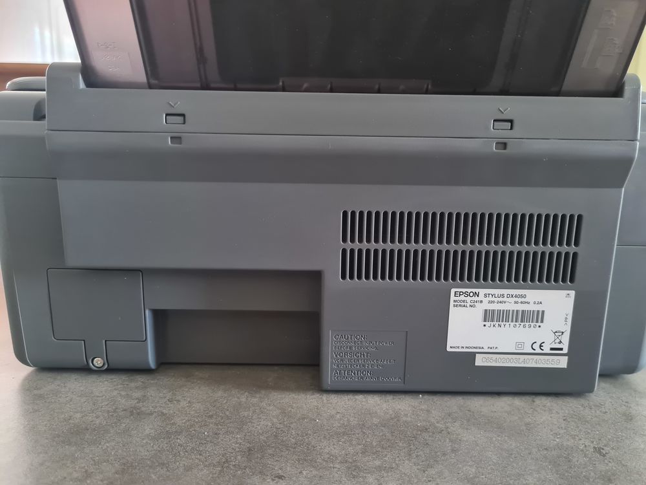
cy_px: 242
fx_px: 485
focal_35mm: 26
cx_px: 323
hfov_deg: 67.3
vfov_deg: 53.1
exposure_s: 1/24
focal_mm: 5.4
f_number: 1.8
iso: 1000
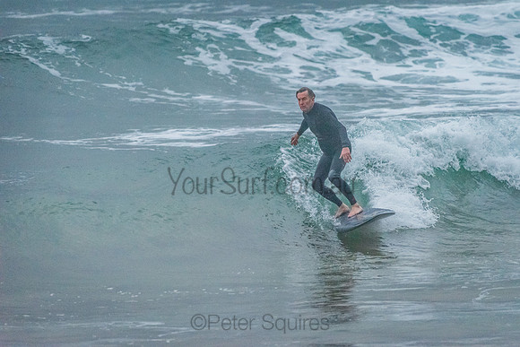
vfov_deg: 2.6
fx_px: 7782
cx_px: 280
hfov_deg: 3.8
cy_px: 161
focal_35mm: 539
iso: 5600
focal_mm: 500
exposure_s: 1/1600
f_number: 5.6
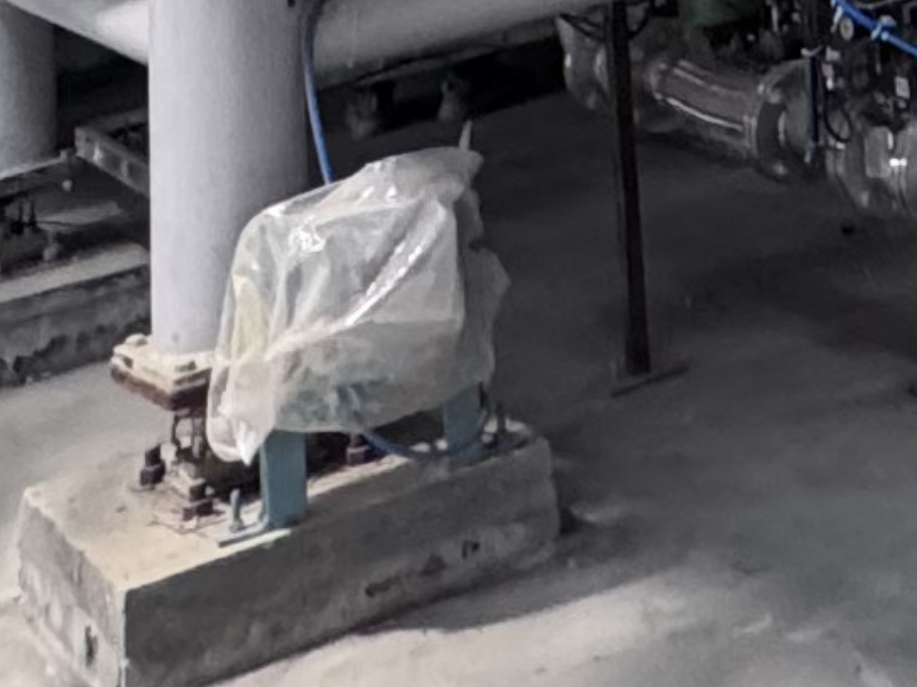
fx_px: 2754
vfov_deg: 10.7
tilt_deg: +13.4
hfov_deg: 16.9
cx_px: 1430
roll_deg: +7.4
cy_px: -1256
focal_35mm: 104
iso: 320
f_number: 2.2
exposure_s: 1/96
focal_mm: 2.22
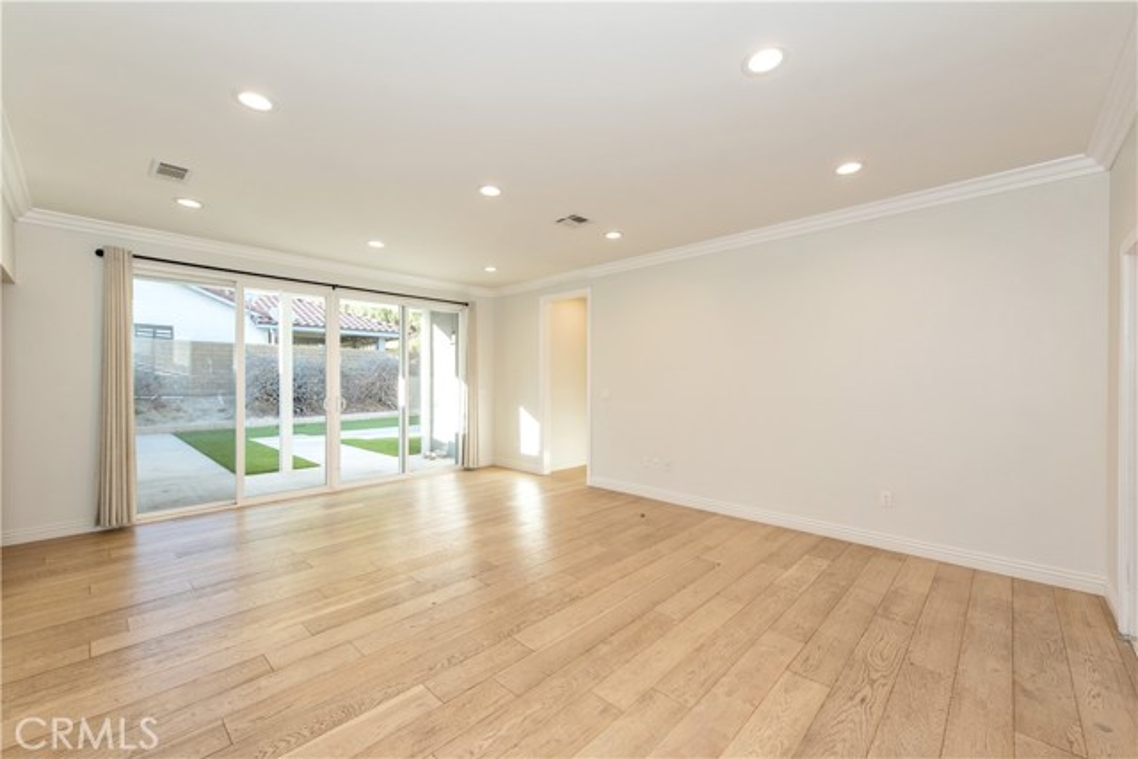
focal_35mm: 14
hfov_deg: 104.2
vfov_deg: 81.2
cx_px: 569
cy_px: 380
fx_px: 443
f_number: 5.6
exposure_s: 1/125
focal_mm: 14
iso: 400
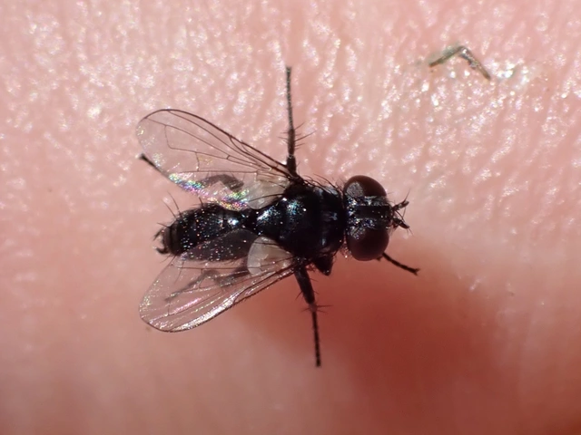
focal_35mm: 100
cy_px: 218
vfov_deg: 14.8
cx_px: 290
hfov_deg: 19.6
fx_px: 1678
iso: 100
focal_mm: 18
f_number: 6.3
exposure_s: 1/400
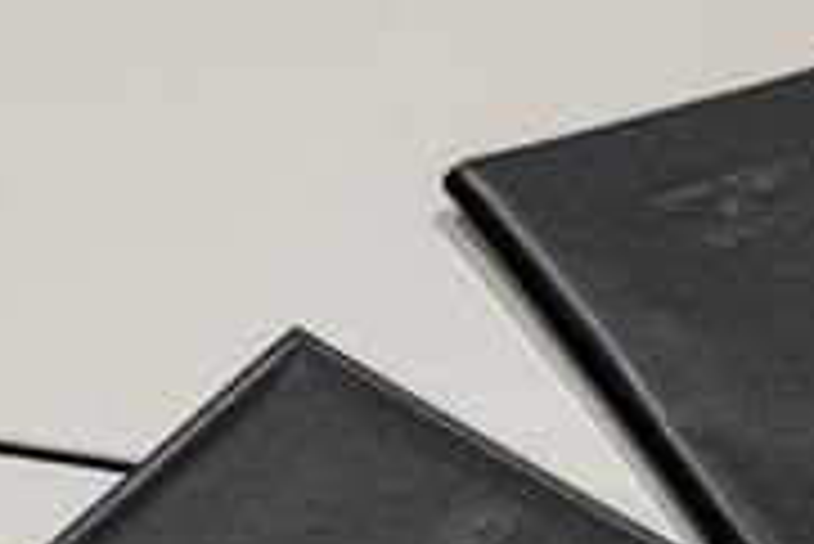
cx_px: 414
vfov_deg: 10.9
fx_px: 2806
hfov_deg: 16.5
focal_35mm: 124
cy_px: 632
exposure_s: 1/125
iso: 1600
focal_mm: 35
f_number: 5.6
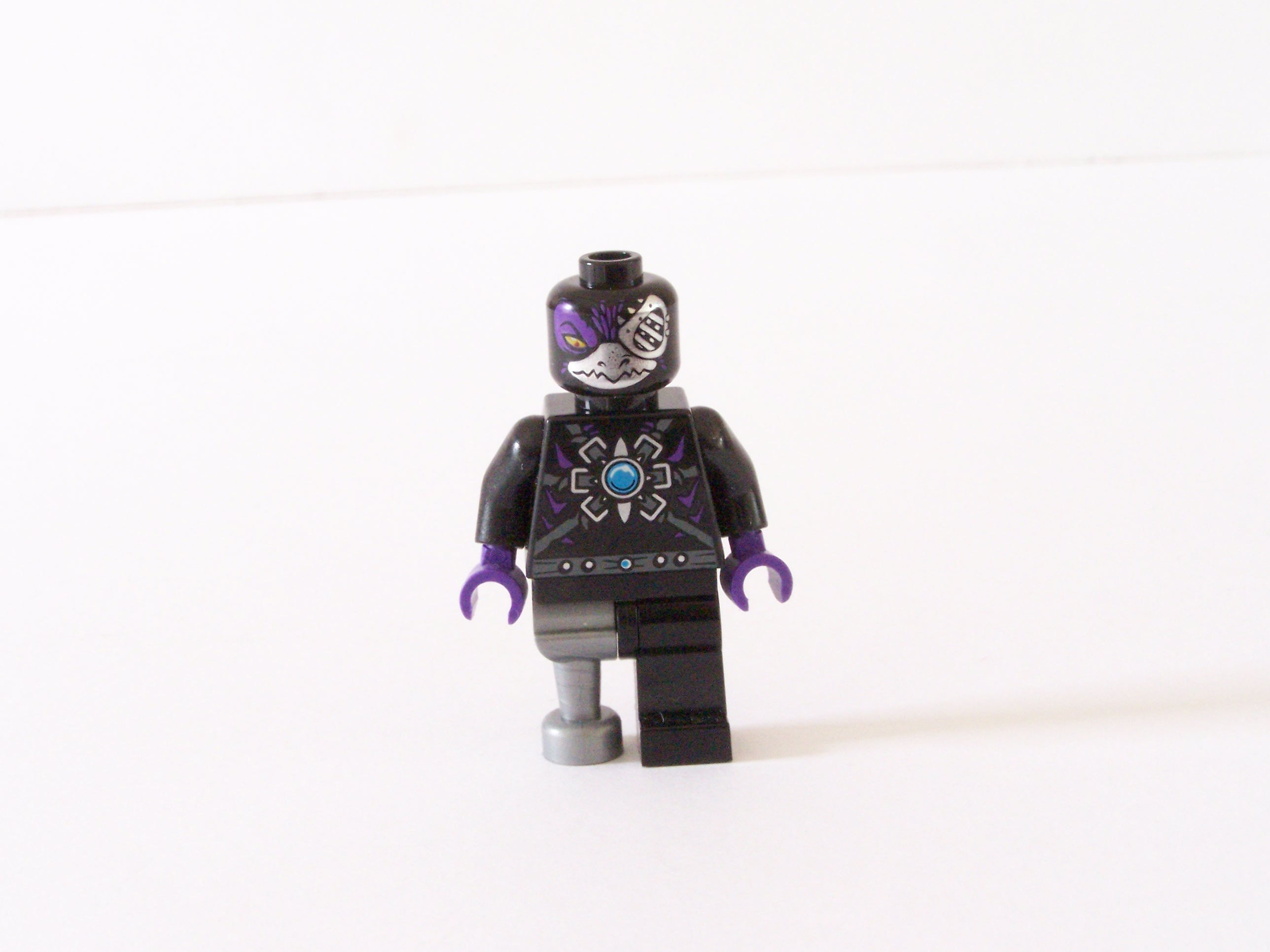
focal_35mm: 67
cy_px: 476
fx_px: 2458
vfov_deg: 21.9
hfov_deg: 29.0
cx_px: 635
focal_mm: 11.1
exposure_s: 1/6
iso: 400
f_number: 8
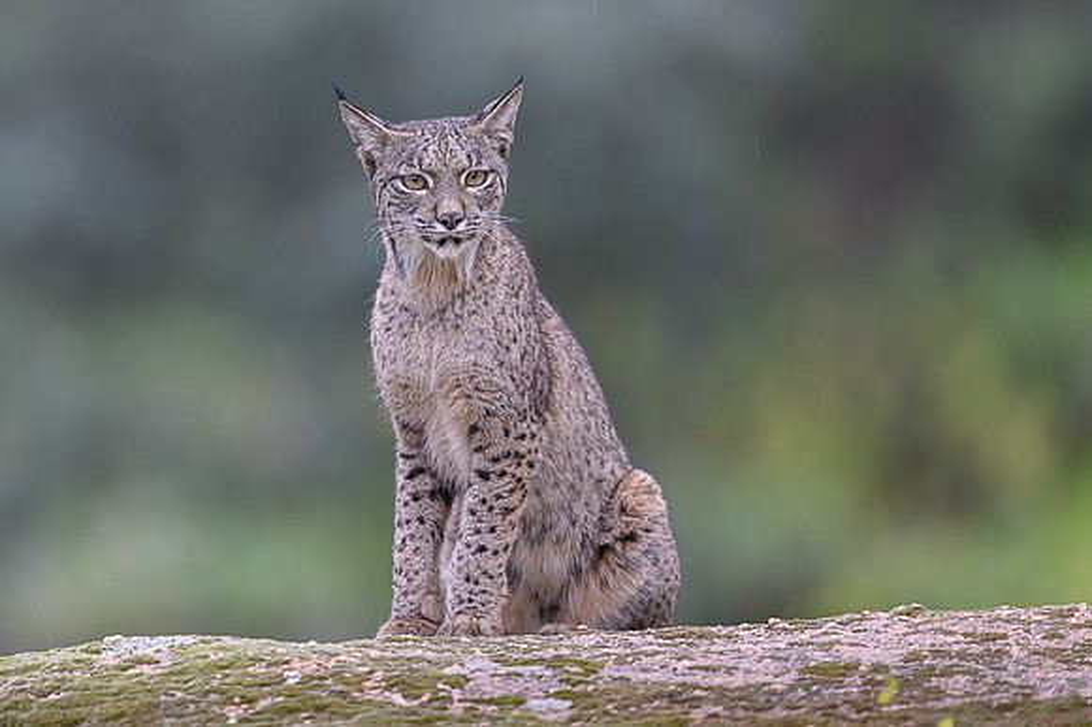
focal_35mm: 839
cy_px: 226
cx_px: 279
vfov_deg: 1.6
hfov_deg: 2.5
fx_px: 25442
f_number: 4
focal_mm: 560
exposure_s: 1/250
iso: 1000
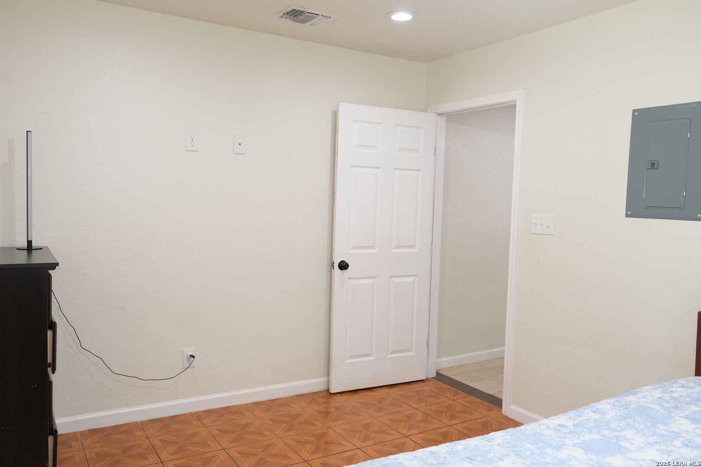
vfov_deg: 47.9
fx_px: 526
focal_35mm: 27
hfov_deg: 67.4
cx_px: 350
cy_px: 234
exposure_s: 1/60
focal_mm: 18
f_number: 2.8
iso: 400
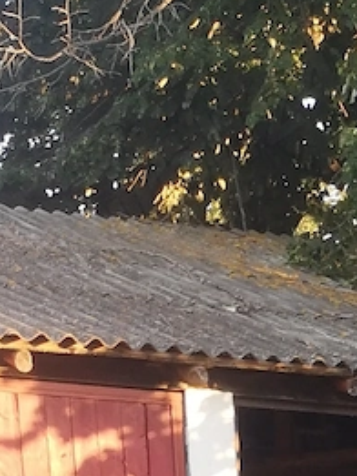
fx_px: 1896
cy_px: 1160
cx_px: 463
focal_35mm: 138
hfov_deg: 10.5
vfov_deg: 11.6
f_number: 1.8
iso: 50
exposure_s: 1/173
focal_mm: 3.95
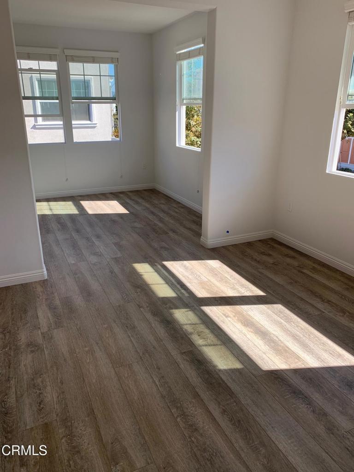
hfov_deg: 53.1
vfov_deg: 67.3
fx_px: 355
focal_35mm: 26
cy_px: 236
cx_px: 177
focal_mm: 4.25
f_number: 1.8
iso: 25
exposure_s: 1/558
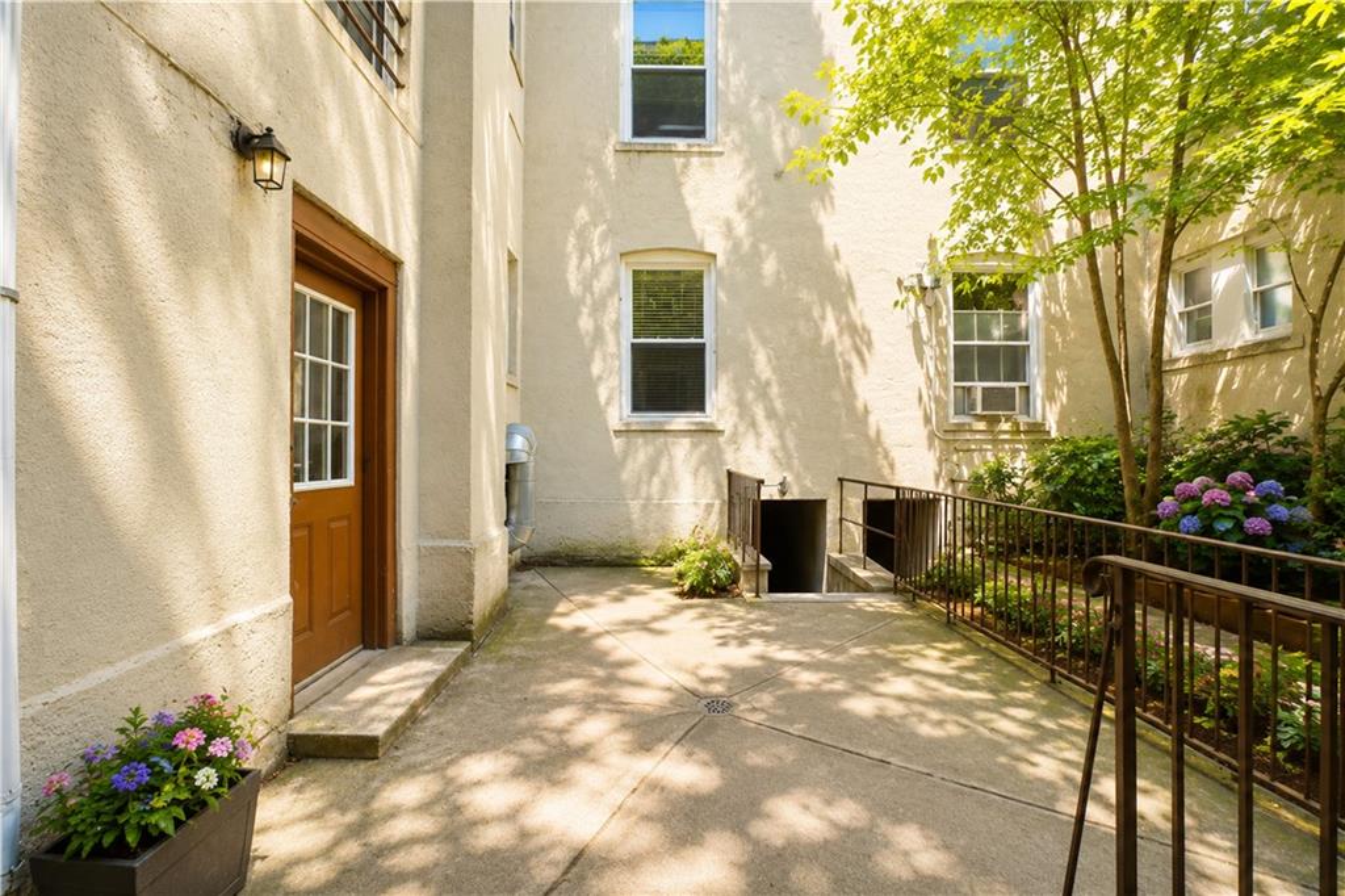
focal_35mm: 15
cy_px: 448
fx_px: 560
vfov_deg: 77.3
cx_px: 672
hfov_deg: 100.4
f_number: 8
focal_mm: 10
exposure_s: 1/125
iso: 1000
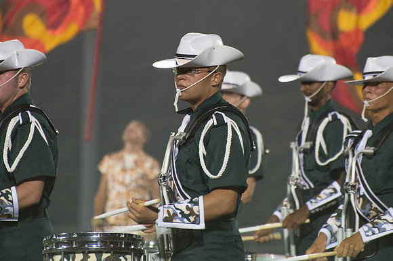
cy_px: 74
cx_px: 190
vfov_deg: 3.6
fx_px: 4215
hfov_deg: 5.3
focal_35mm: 386
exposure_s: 1/160
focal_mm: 270
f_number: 5.6
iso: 4000
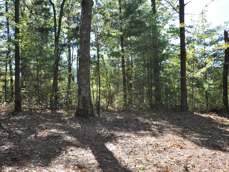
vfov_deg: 36.0
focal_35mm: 40
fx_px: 265
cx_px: 103
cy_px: 88
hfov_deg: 46.7
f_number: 5
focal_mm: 24
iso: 200
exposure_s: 1/200
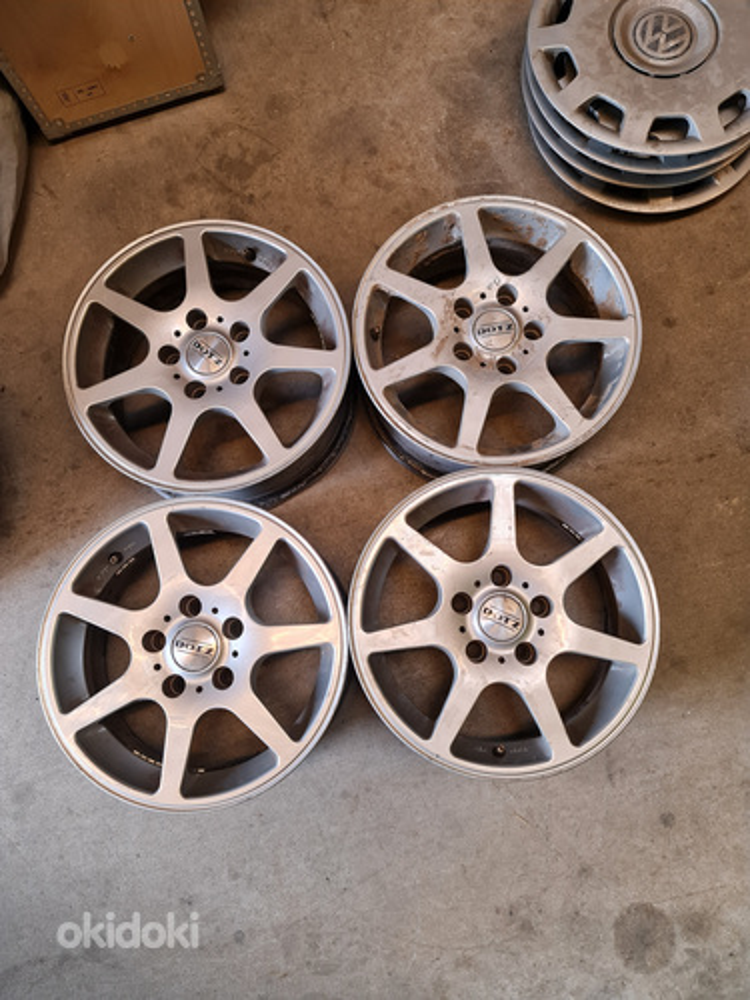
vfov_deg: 69.4
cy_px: 500
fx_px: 722
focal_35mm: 25
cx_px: 375
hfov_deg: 54.9
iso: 125
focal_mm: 7
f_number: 1.8
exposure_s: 1/100
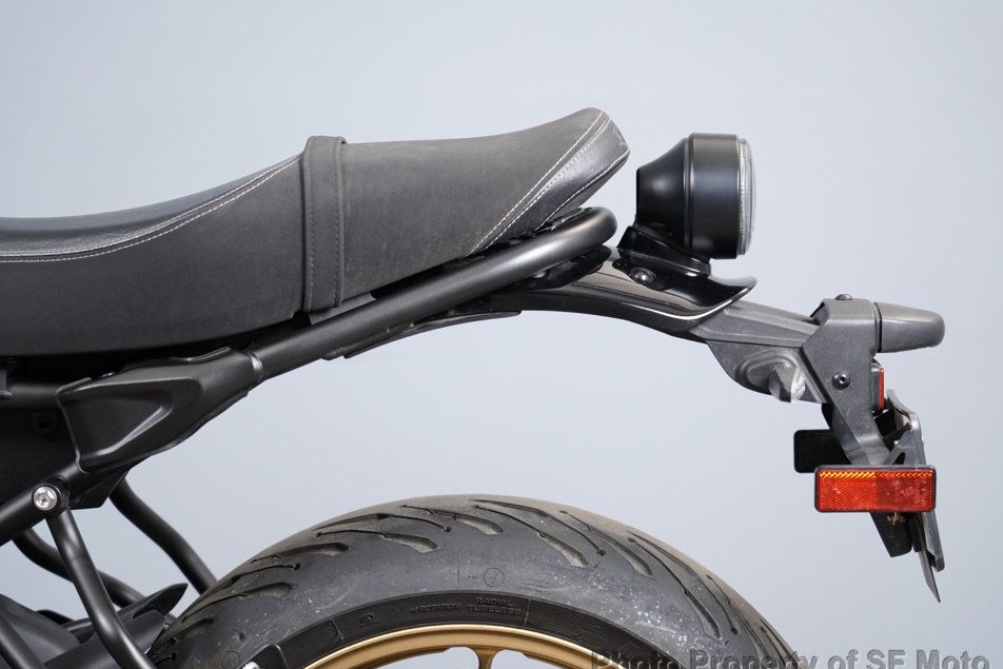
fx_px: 3149
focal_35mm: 113
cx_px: 506
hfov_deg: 18.1
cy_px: 336
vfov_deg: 12.1
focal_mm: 105
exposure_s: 1/100
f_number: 4
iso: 1600
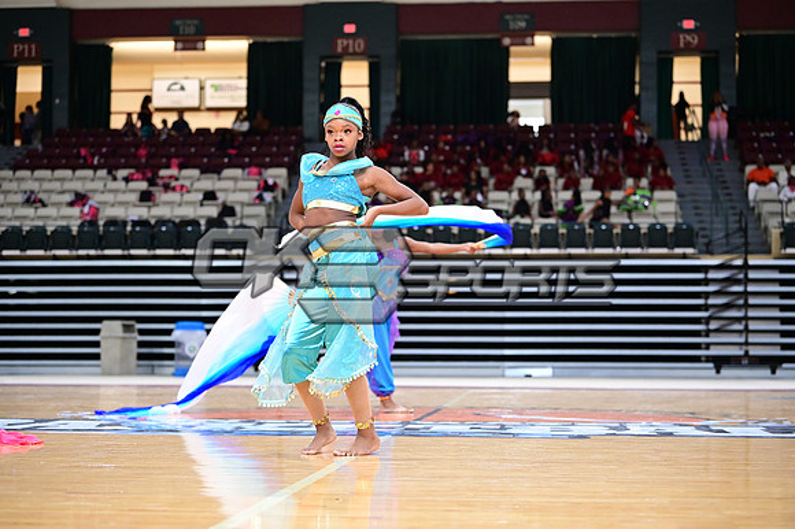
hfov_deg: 28.9
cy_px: 264
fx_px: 1545
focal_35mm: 70
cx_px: 398
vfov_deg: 19.4
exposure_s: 1/1000
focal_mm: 70
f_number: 3.2
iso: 6400
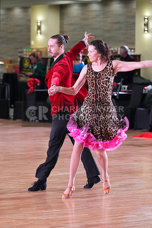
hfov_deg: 7.8
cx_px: 76
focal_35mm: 177
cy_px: 114
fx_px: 1120
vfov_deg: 11.6
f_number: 5
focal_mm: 177
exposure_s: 1/320
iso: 5000
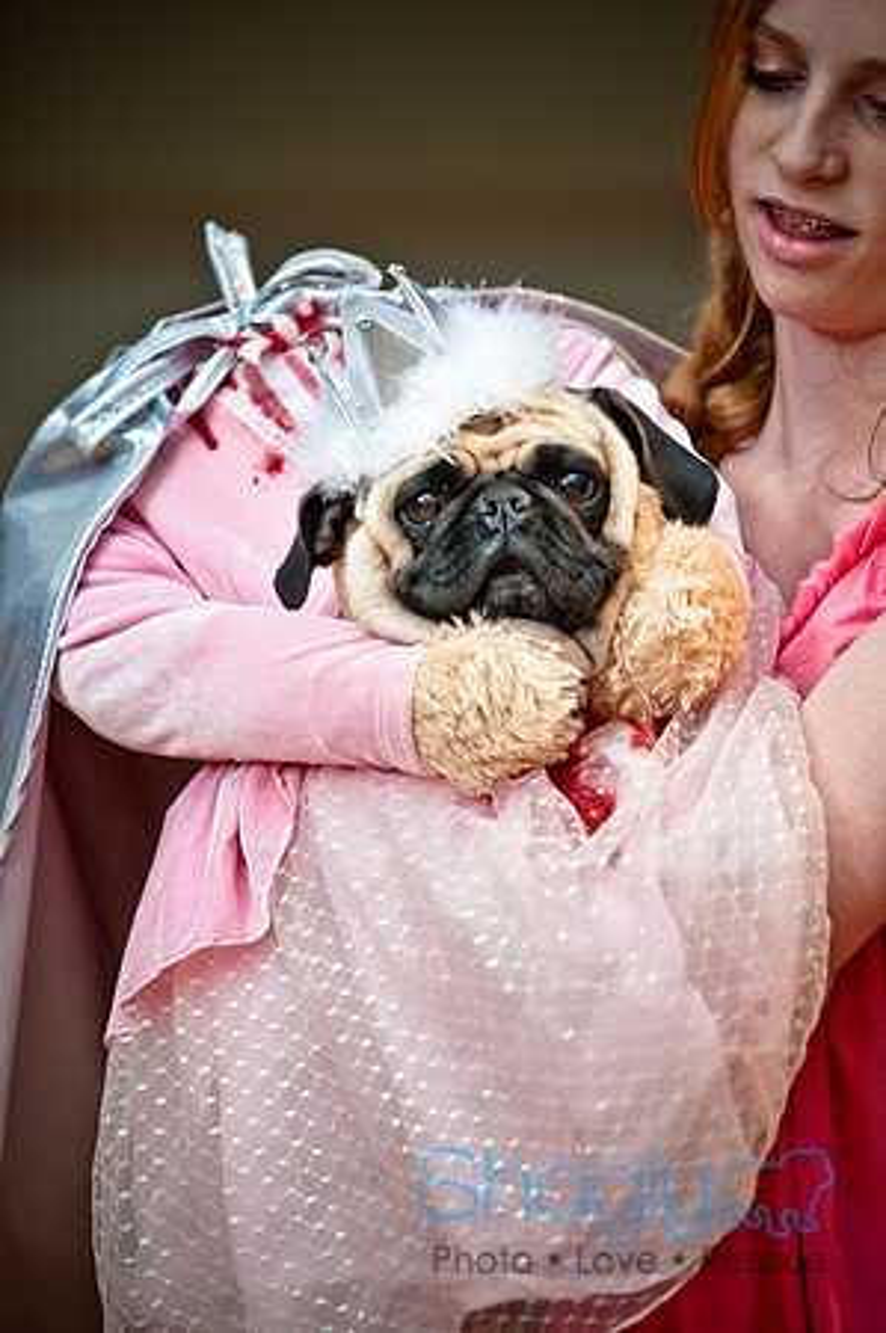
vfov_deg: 7.9
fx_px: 9712
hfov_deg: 5.2
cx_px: 443
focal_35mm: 262
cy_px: 666
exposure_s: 1/200
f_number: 2.8
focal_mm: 175
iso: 200
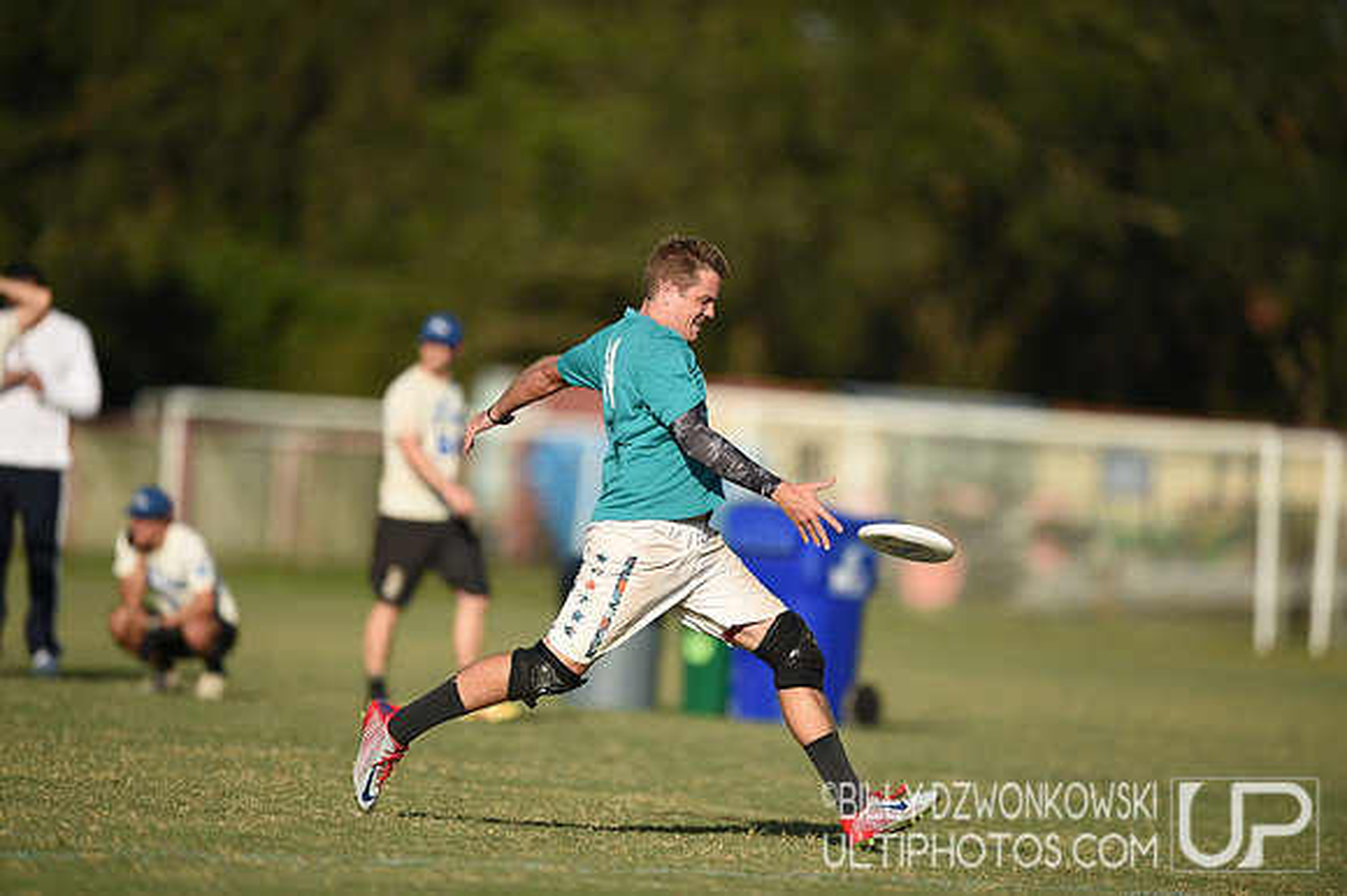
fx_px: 14958
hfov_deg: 5.2
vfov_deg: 3.4
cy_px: 448
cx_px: 674
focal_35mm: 400
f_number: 2.8
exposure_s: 1/3200
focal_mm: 400
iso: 125
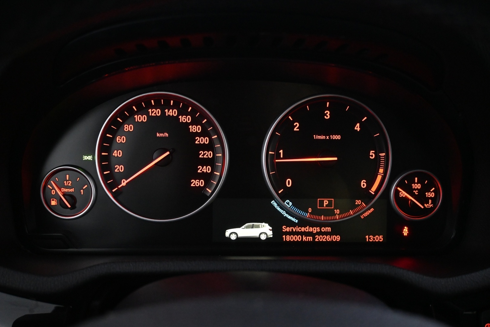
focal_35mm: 32
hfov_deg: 59.5
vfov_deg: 41.7
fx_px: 429
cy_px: 164
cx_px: 245
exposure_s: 1/30
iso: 4000
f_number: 4
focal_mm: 21
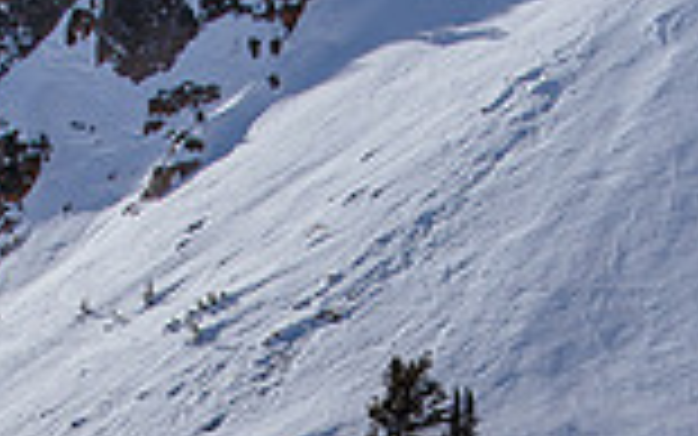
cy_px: 650
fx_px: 2607
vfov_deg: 9.3
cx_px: 387
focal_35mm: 137
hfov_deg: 15.2
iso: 200
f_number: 5.6
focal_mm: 24
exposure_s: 1/1000
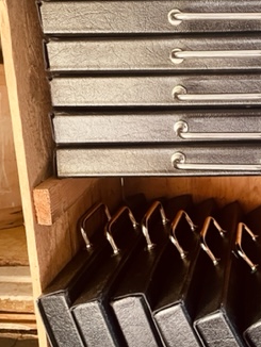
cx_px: 230
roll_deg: -1.3
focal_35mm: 51
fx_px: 512
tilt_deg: -11.2
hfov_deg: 27.7
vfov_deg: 37.5
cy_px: 170
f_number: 1.6
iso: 400
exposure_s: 1/60
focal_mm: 4.2
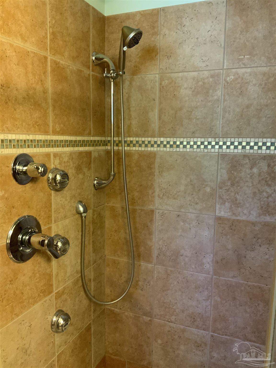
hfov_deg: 48.2
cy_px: 184
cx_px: 138
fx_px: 308
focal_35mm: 29
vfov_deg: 61.7
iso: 200
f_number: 1.8
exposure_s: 1/40
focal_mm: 3
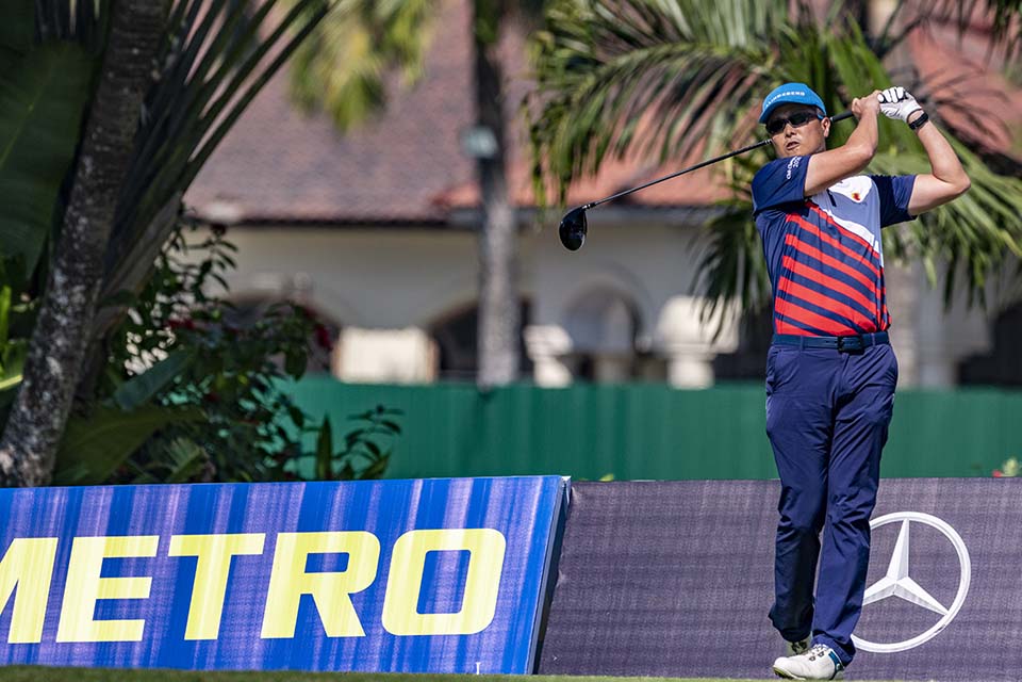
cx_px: 511
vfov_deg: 3.4
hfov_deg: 5.2
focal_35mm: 400
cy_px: 341
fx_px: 11355
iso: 360
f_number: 5.6
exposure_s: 1/3200
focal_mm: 400
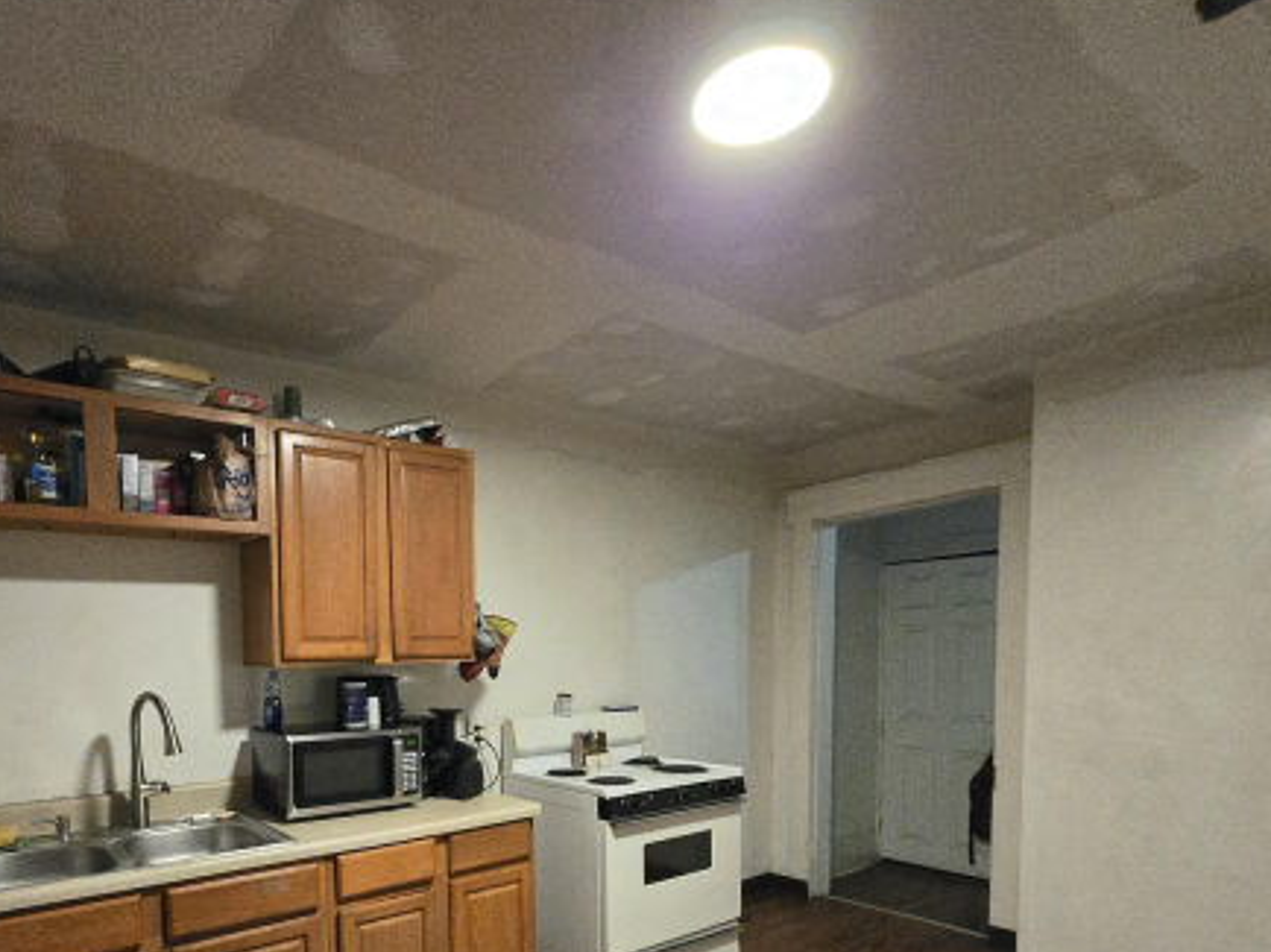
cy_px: 712
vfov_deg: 62.2
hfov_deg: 80.6
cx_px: 493
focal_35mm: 20
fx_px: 734
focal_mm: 1.7
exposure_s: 1/60
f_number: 2.2
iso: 1250
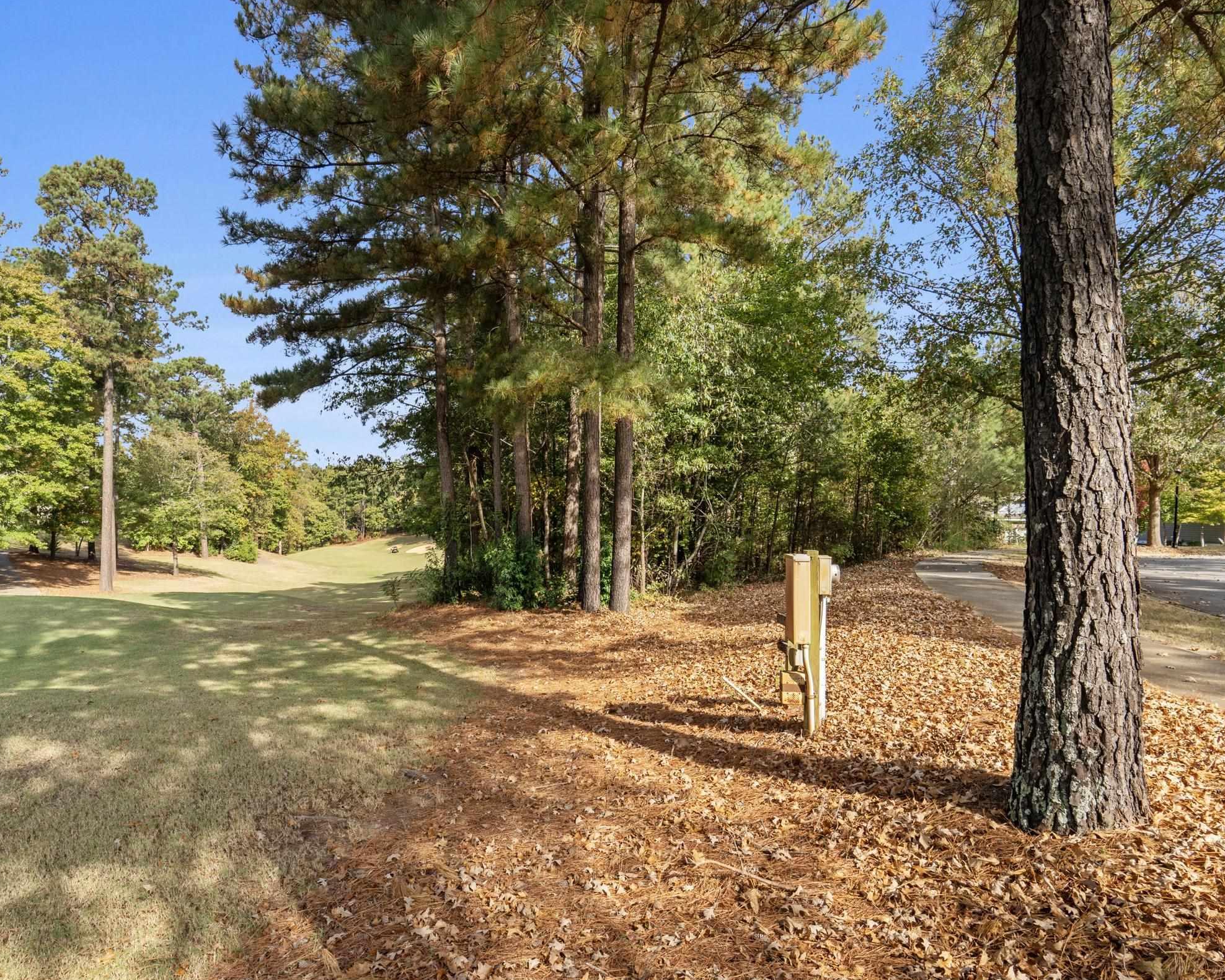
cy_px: 512
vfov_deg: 69.2
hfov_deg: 81.1
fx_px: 710
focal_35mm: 20
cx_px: 527
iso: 200
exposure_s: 1/200
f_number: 6.3
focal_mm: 11
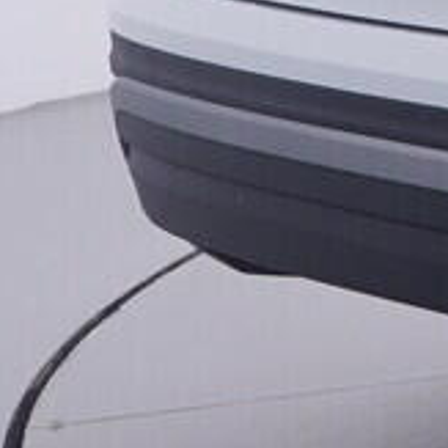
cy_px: -250
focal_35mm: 169
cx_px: 1531
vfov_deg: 10.0
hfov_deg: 8.1
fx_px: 2471
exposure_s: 1/80
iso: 200
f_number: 5
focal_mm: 15
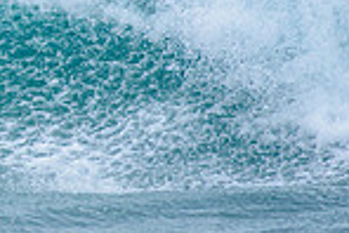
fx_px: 18961
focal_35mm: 1954
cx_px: -259
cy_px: -65
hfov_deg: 1.1
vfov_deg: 0.7
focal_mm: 500
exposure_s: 1/2000
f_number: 5.6
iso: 450
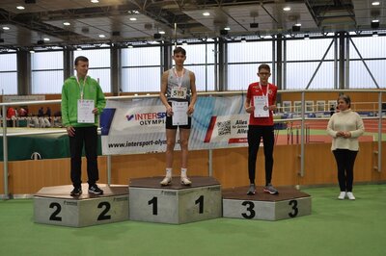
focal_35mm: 48
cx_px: 193
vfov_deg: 28.0
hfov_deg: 41.1
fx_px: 514
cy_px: 128
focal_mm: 32
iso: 400
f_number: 5.6
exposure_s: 1/30
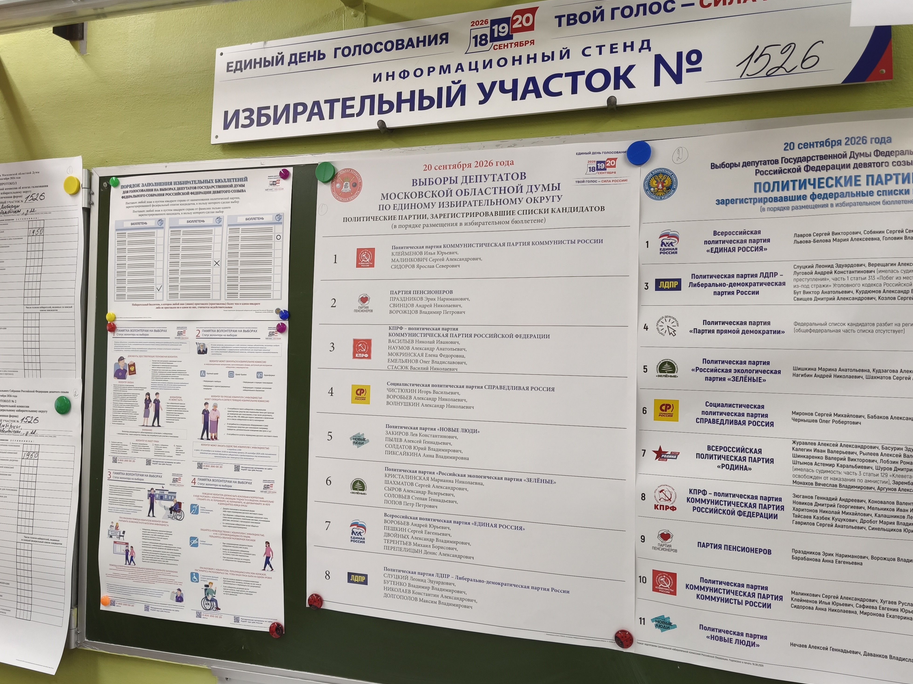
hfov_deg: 71.6
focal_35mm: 24
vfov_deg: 56.8
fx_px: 633
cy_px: 345
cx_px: 466
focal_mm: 5.35
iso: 200
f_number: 1.7
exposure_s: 1/100
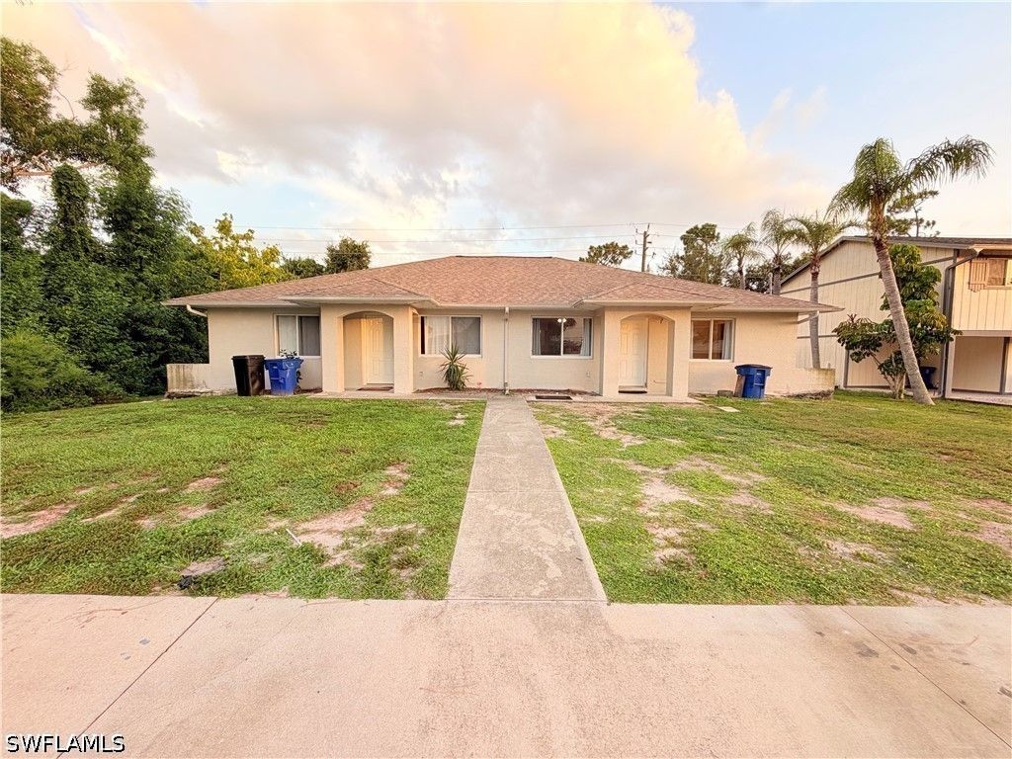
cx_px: 506
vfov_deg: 85.7
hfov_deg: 102.1
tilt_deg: -0.6
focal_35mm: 14
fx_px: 409
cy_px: 380
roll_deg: +0.5
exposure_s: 1/200
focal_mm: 2.22
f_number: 2.2
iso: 40
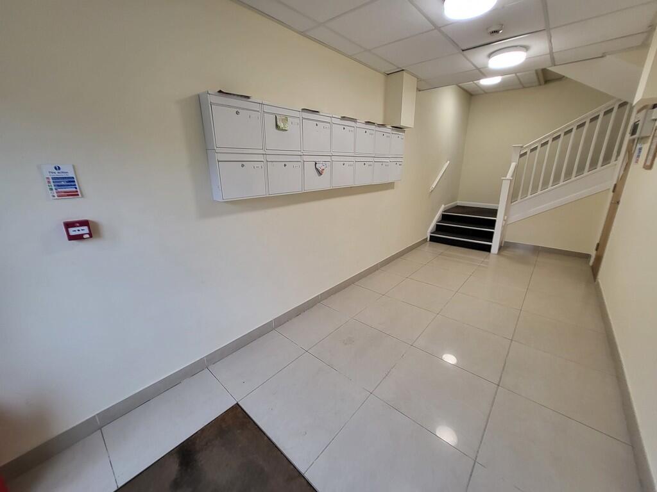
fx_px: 247
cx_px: 328
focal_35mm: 13
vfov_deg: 89.9
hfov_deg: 106.2
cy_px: 246
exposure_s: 1/50
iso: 80
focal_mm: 1.74
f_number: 2.2
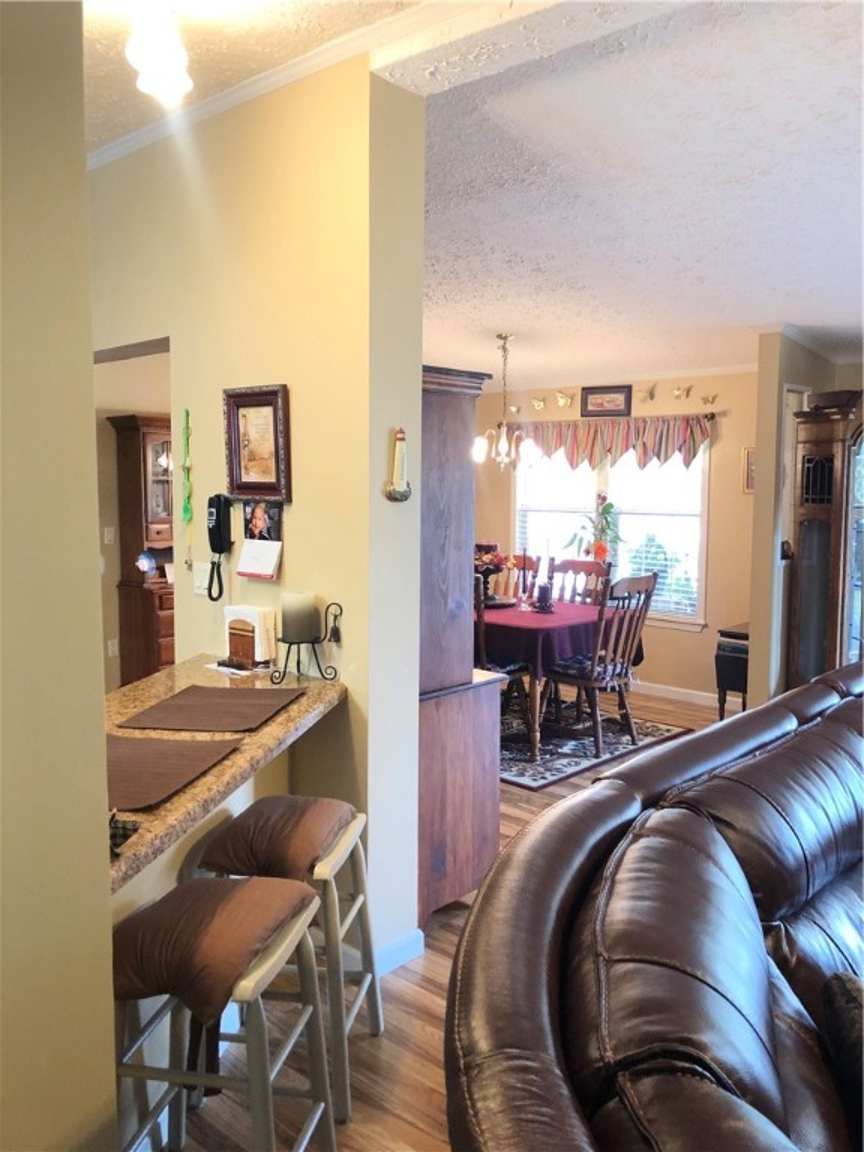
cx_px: 432
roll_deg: +0.9
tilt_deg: -2.6
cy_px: 576
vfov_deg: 63.4
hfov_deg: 49.7
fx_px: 932
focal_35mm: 28
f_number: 1.8
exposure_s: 1/15
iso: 40
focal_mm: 3.99
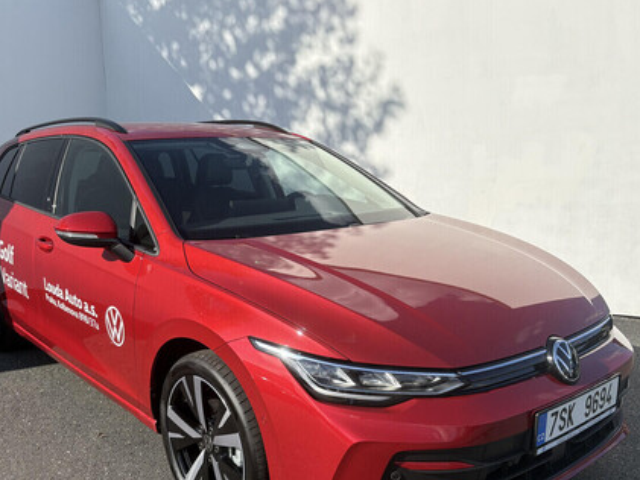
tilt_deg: -13.2
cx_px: 272
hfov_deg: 53.7
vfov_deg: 41.4
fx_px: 629
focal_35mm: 34
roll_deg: +1.1
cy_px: 308
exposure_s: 1/3623
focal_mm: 5.96
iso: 50
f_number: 1.6
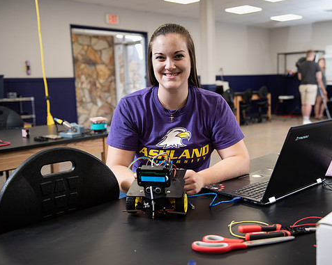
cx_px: 188
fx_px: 393
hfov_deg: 45.7
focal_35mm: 40
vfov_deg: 37.3
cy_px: 133
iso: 640
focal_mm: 35
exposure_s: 1/200
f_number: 3.5
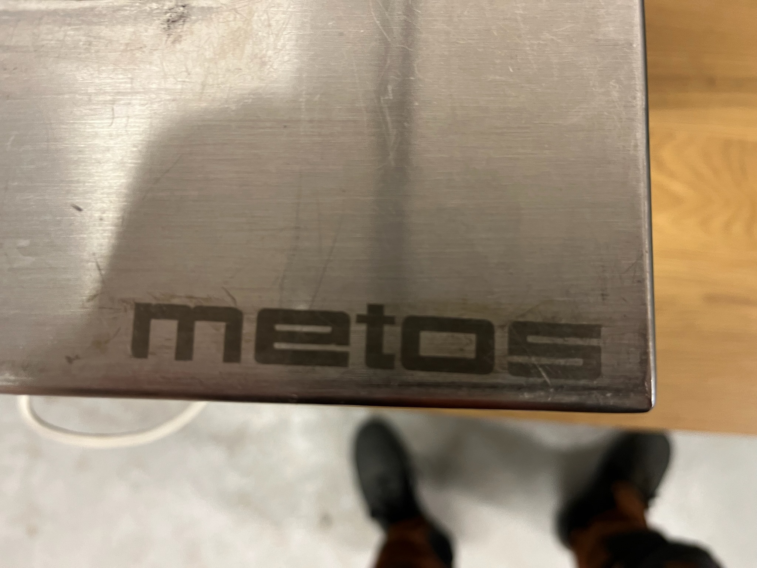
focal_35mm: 26
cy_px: 284
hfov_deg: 67.3
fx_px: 569
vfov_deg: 53.1
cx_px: 378
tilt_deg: -88.5
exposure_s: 1/50
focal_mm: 5.1
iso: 200
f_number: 1.6
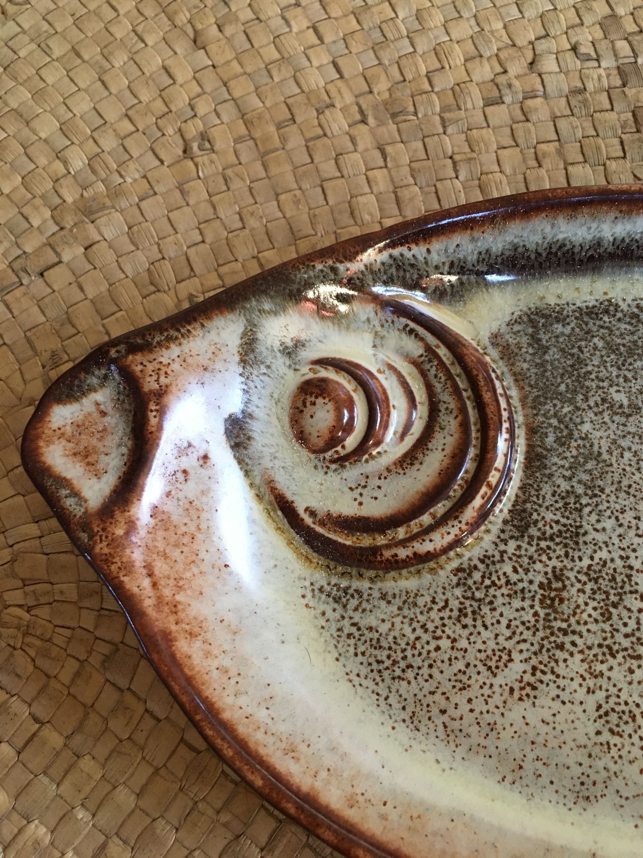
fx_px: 718
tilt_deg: -71.6
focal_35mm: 29
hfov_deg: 48.2
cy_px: 429
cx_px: 322
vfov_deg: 61.7
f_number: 2.2
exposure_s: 1/33
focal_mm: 4.15
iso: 250
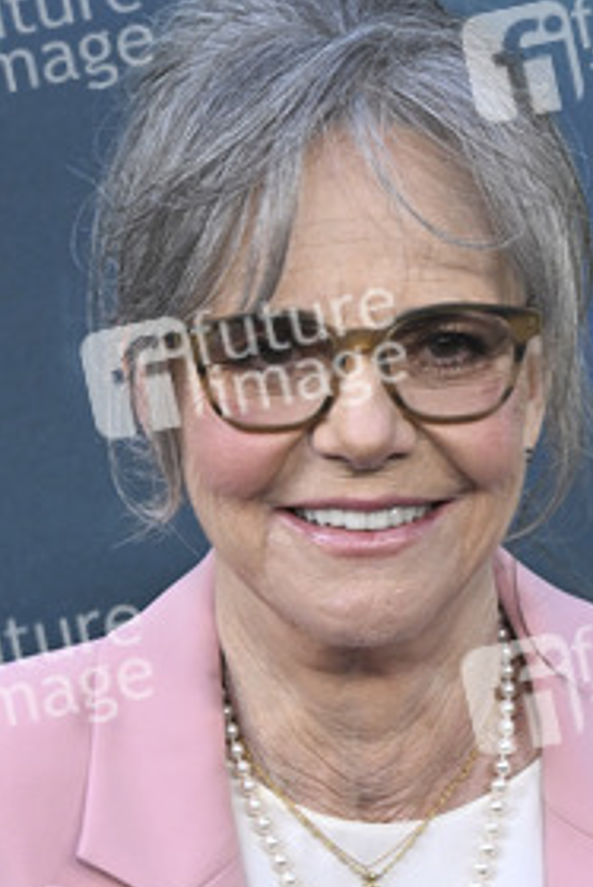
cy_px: 523
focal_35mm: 123
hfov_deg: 11.2
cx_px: 338
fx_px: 3035
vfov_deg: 16.6
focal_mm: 86
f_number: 7.1
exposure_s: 1/320
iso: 1250
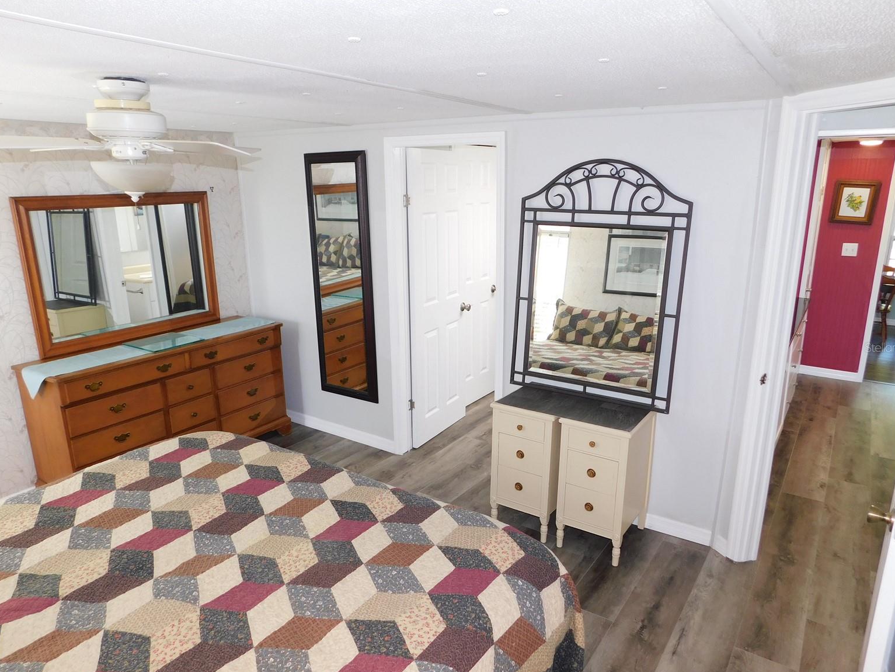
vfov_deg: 56.8
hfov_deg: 71.6
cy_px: 347
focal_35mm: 24
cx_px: 453
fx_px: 621
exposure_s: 1/30
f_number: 3
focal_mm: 4
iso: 125
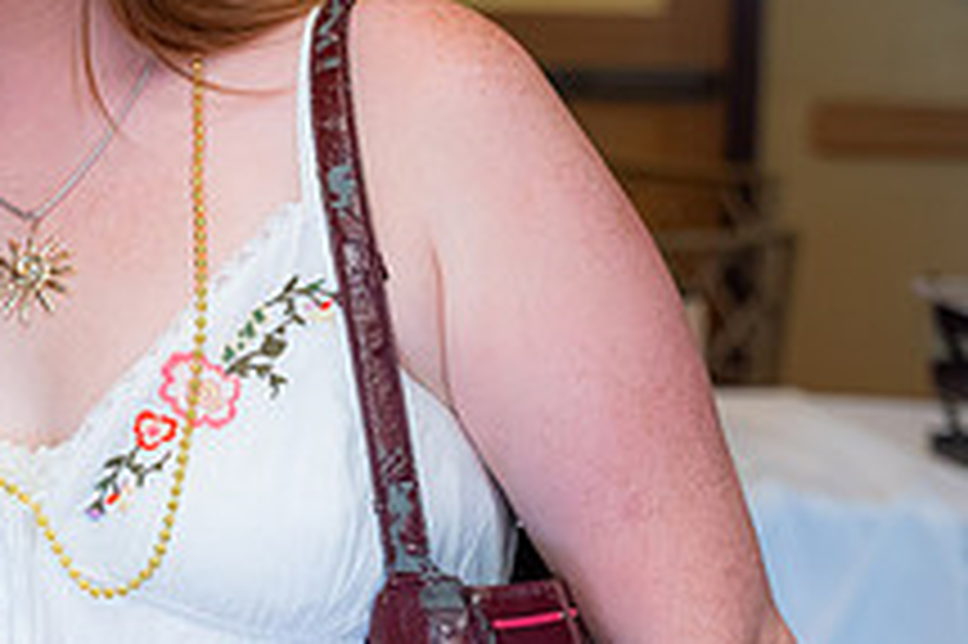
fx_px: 3976
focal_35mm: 148
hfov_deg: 13.4
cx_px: -311
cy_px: 279
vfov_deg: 9.3
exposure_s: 1/500
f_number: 4
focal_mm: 52
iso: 2000
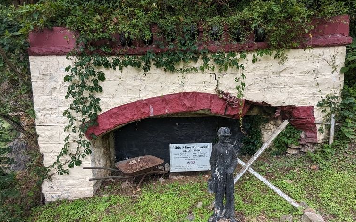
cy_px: 137
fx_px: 175
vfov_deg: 64.2
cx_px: 179
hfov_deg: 91.1
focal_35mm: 18
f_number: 2.2
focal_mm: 2.35
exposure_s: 1/324
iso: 47
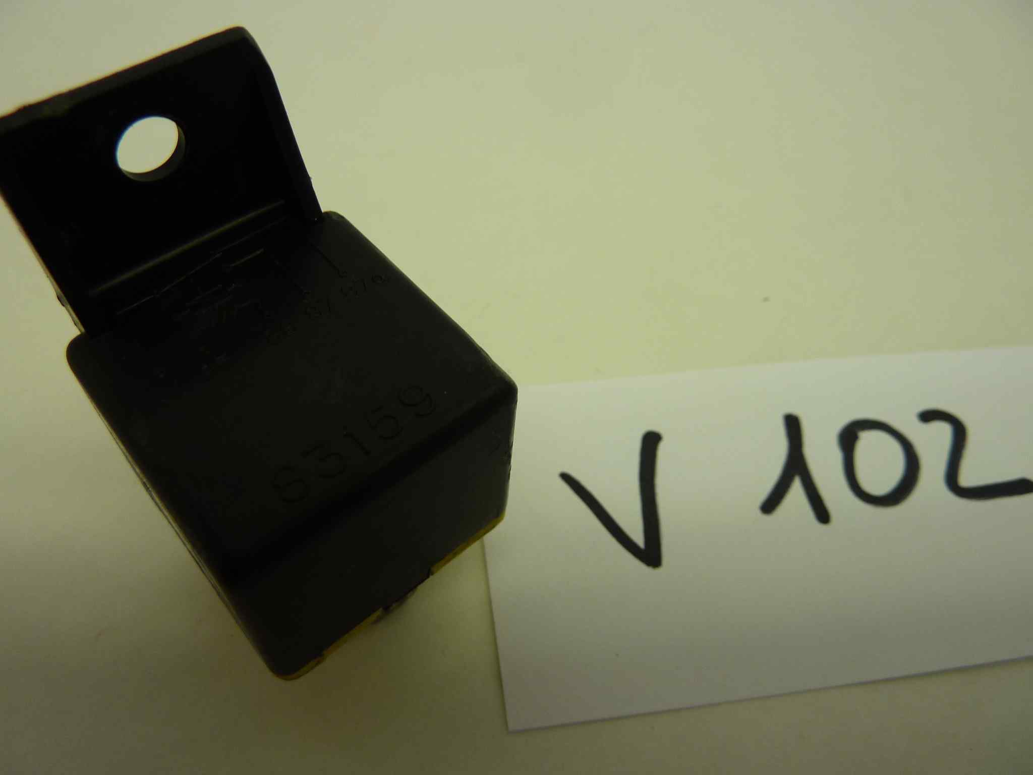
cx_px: 516
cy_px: 388
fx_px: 746
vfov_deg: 54.9
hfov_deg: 69.4
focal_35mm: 25
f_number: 3.3
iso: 80
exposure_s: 1/50
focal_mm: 4.1
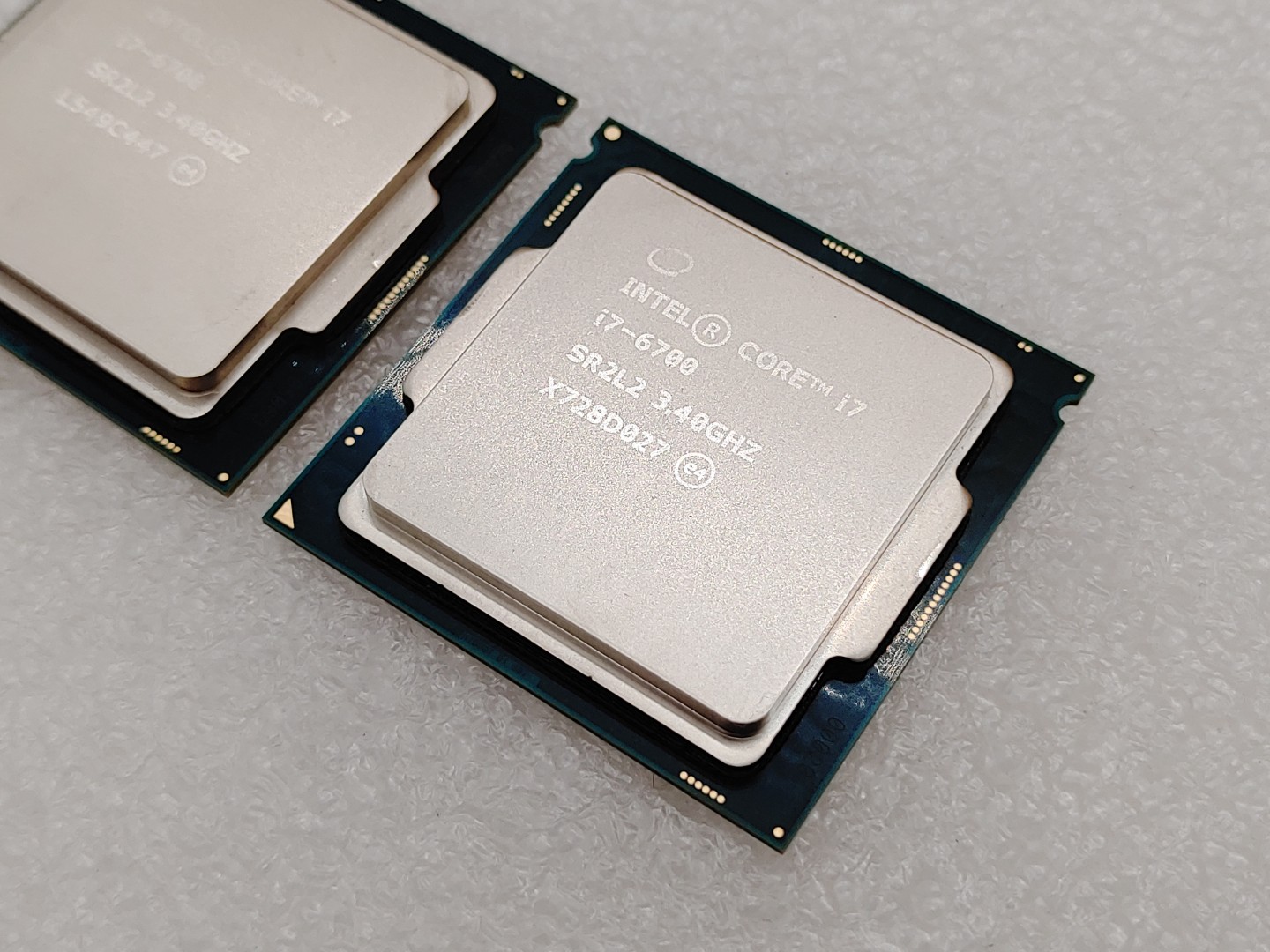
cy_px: 476
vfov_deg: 31.5
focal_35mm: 46
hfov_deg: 41.2
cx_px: 635
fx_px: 1688
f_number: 1.8
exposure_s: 1/206
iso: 50
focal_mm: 4.36
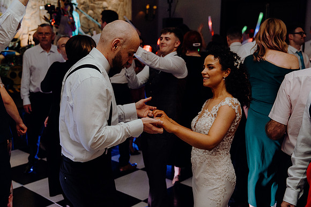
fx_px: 363
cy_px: 104
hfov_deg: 46.4
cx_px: 156
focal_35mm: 42
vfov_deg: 31.9
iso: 2500
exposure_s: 1/160
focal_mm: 42
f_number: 3.5
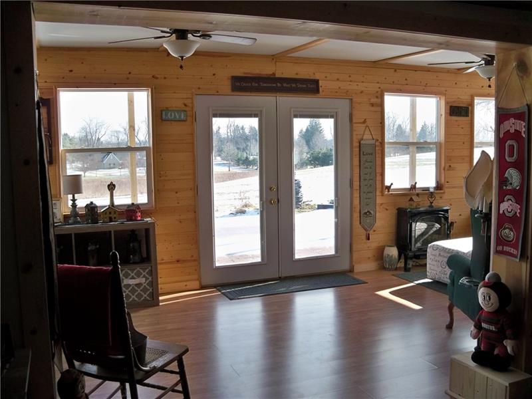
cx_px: 266
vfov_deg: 40.7
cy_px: 200
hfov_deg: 52.6
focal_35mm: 35
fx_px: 538
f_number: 3.5
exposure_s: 1/160
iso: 64
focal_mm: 6.2
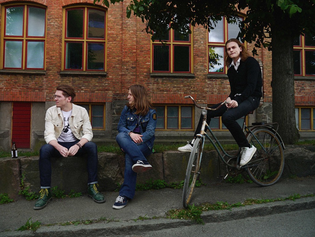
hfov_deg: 63.4
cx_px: 158
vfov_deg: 49.8
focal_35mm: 28
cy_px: 118
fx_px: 255
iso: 160
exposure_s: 1/160
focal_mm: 14
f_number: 5
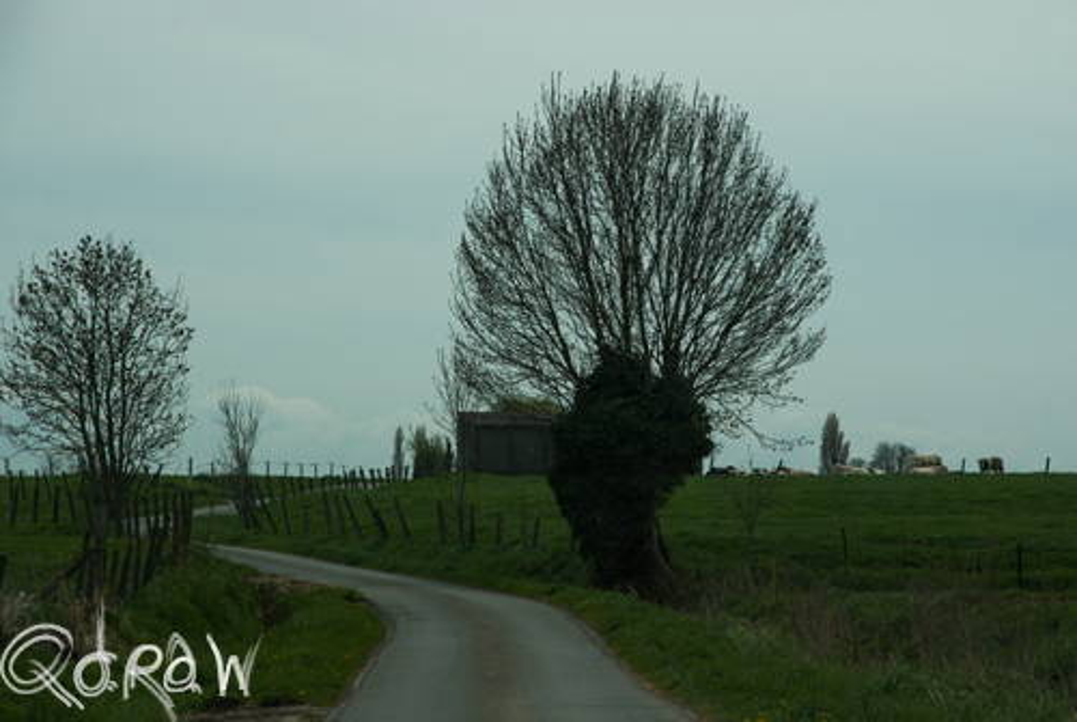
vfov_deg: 7.7
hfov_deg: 11.4
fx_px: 5393
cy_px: 361
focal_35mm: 180
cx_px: 538
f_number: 10
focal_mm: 120
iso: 100
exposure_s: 1/400
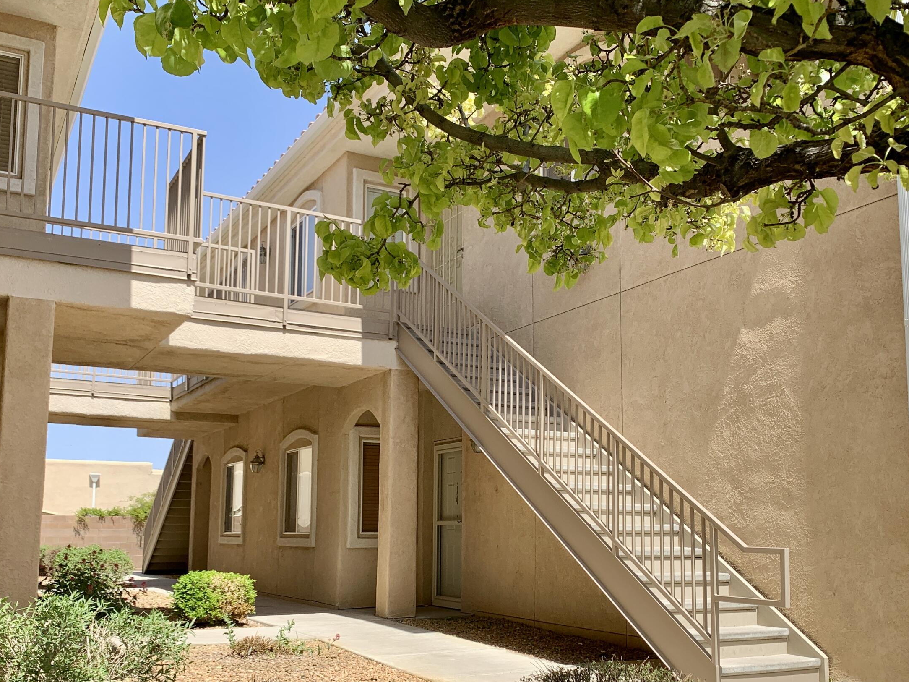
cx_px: 463
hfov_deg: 51.4
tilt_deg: +6.4
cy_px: 413
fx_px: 945
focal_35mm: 36
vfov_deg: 39.5
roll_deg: -1.5
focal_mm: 4.25
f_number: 1.8
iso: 25
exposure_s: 1/1266
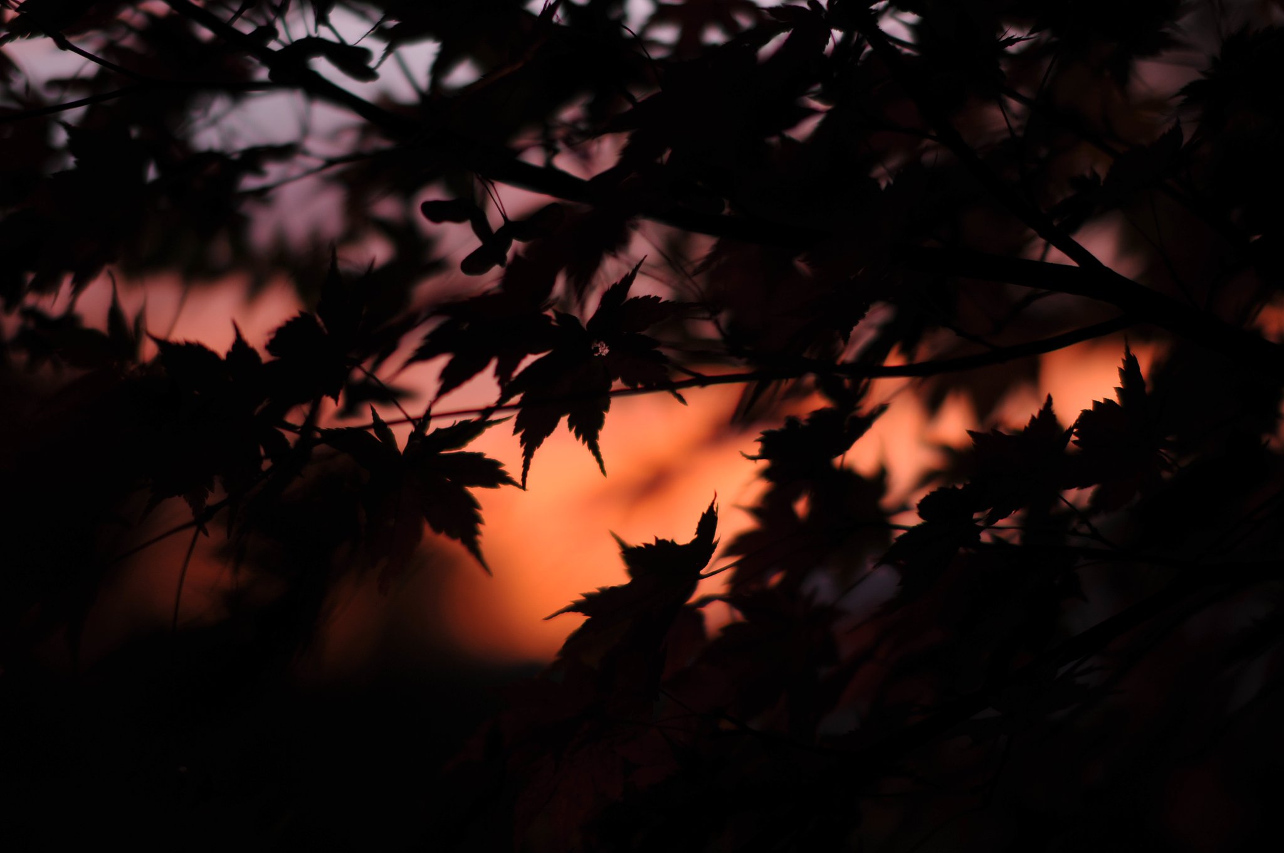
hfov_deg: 27.0
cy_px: 426
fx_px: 2672
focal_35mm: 75
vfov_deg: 18.1
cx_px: 642
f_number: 1.4
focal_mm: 50
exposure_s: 1/125
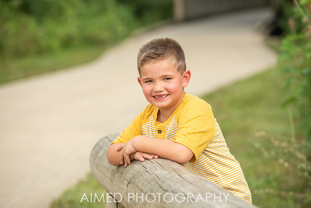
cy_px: 104
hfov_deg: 11.8
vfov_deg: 7.9
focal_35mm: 174
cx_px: 156
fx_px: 1505
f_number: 5
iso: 200
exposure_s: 1/640
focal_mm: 170
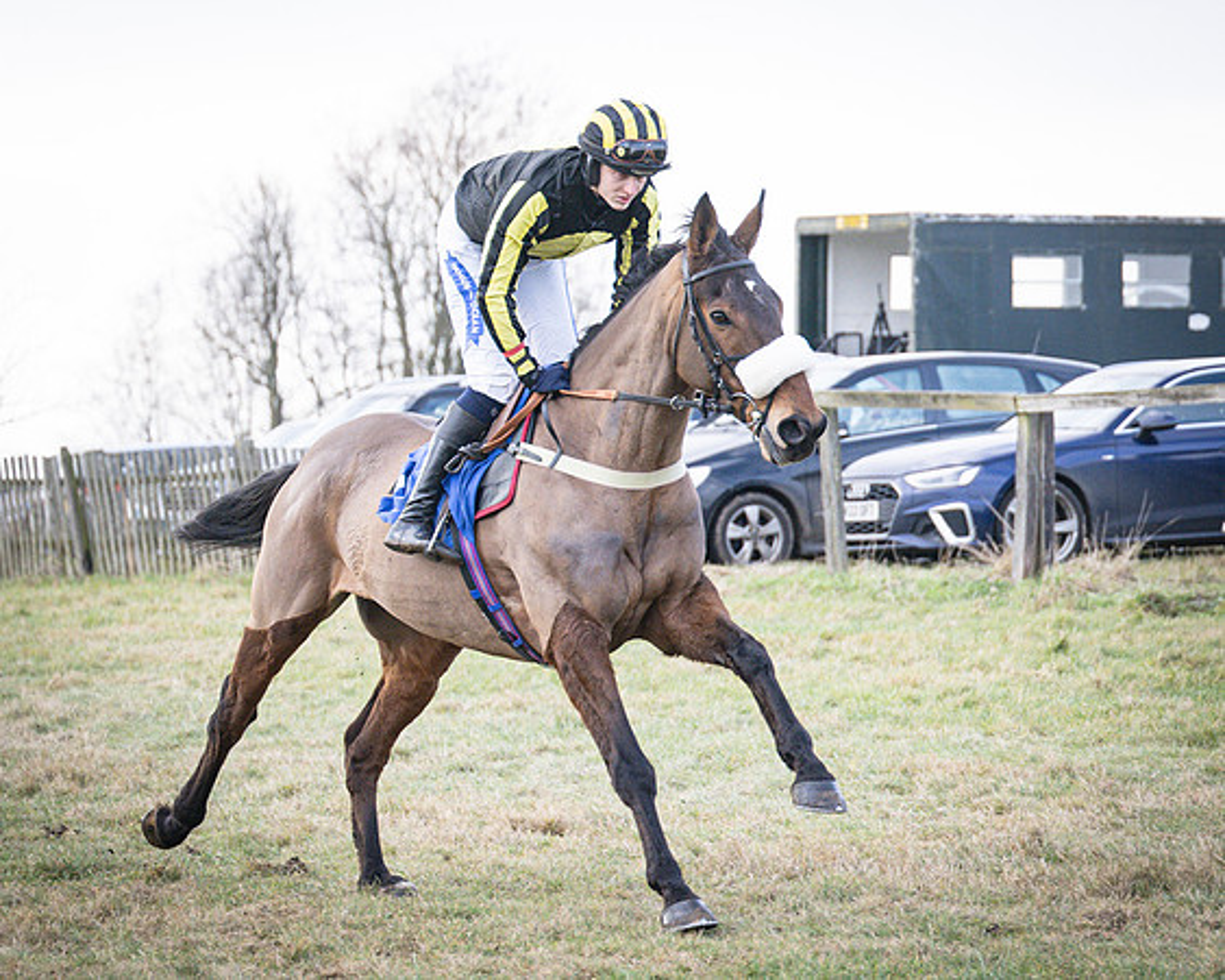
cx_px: 562
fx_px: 7381
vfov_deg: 7.6
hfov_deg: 9.5
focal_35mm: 204
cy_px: 479
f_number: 2.8
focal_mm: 80
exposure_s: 1/1600
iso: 400
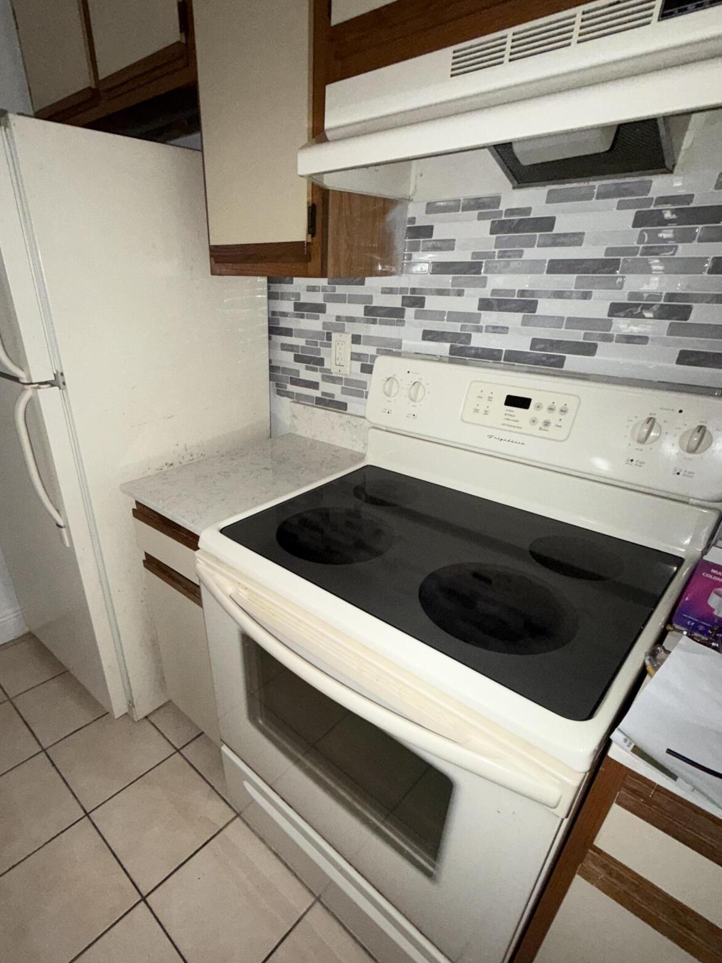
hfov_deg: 71.0
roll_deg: -0.2
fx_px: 501
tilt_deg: -28.7
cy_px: 540
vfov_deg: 87.4
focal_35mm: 18
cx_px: 294
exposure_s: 1/45
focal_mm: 2.22
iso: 200
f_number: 2.2
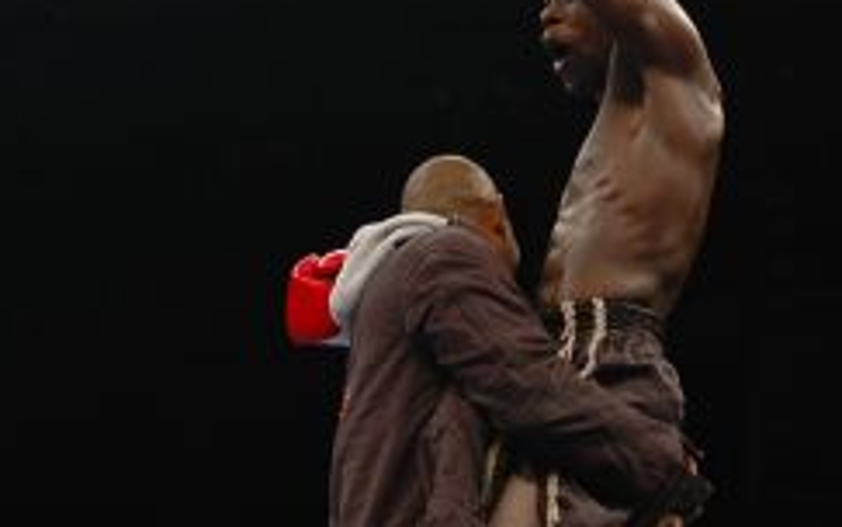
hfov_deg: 18.7
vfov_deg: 11.8
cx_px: 613
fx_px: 2548
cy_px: 260
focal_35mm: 111
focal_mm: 28
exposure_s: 1/500
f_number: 2.8
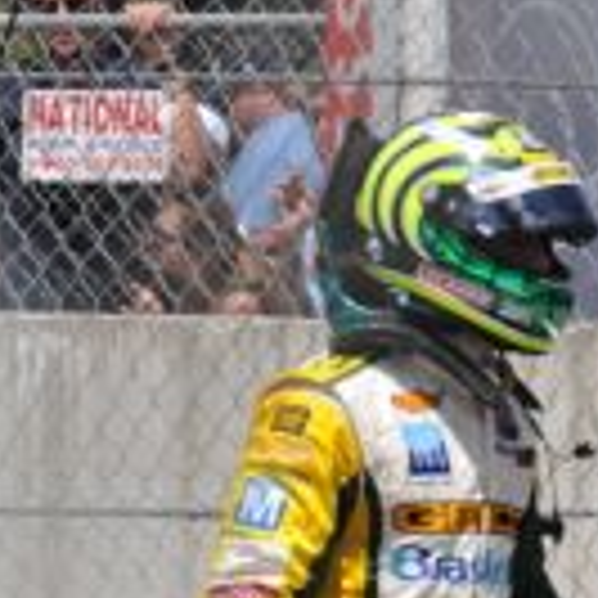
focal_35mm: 721
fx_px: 14092
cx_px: 567
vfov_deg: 2.4
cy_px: 506
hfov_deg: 2.4
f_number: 10
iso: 400
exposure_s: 1/1000
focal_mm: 150
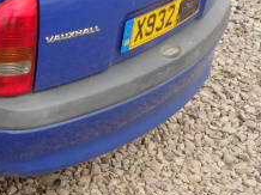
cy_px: 28
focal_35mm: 100
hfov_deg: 18.0
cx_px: -103
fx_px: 753
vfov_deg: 14.6
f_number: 4.4
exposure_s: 1/250
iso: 125
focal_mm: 6.1
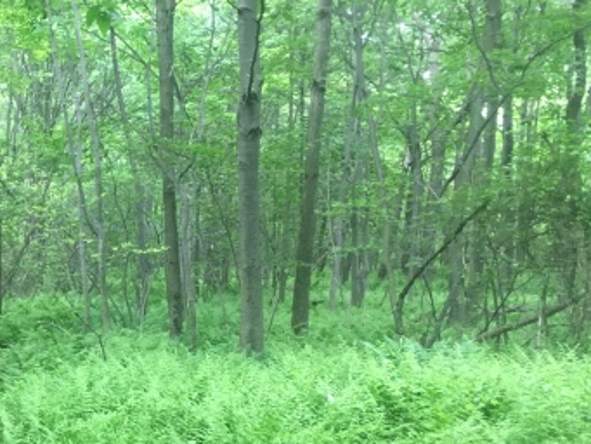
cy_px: 404
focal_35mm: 68
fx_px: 1161
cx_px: -10
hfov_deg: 26.9
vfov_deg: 21.1
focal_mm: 4.15
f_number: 2.2
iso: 80
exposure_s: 1/30
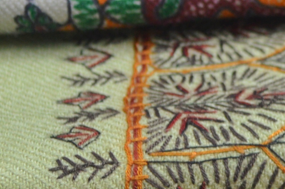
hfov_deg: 9.0
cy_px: 189
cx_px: 302
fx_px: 1787
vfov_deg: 6.1
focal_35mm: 226
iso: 200
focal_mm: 26
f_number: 4.2
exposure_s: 1/15
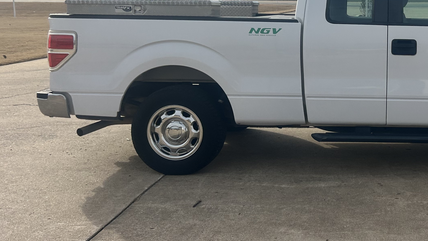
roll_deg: -1.5
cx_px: 373
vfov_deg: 21.9
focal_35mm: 54
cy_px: 48
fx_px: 613
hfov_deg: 36.4
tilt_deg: -5.4
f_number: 1.5
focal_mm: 5.7
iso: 50
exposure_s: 1/6993
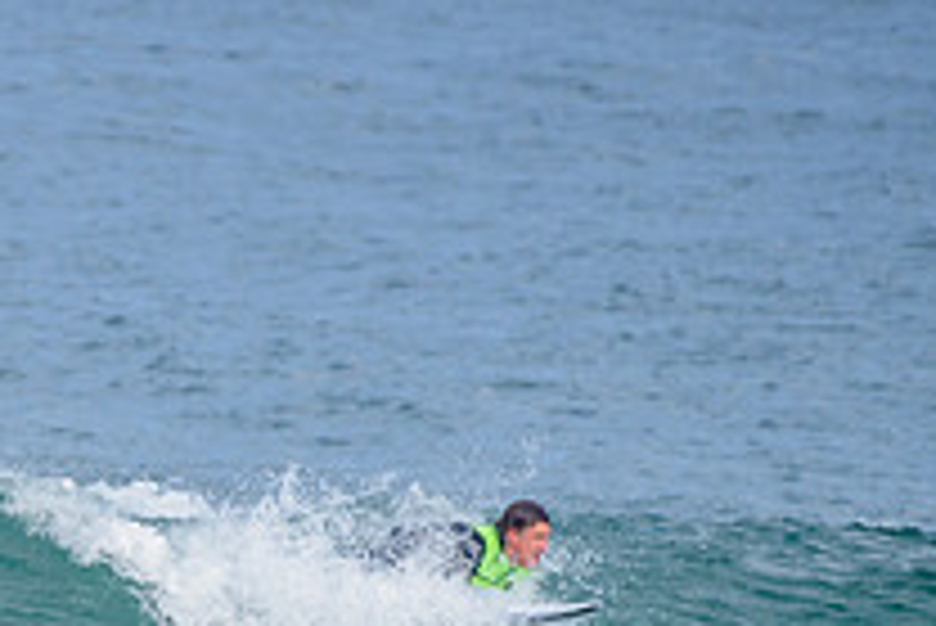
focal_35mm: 1705
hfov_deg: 1.2
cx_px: -324
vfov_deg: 0.8
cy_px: 790
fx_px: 44359
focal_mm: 500
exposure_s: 1/1250
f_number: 5.6
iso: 250
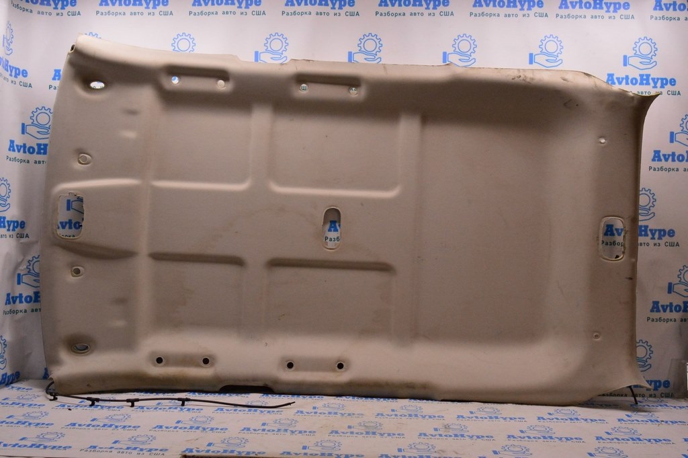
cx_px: 344
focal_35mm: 39
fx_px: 745
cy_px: 229
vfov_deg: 34.2
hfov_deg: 49.6
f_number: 8
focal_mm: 26
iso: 1600
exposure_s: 1/160
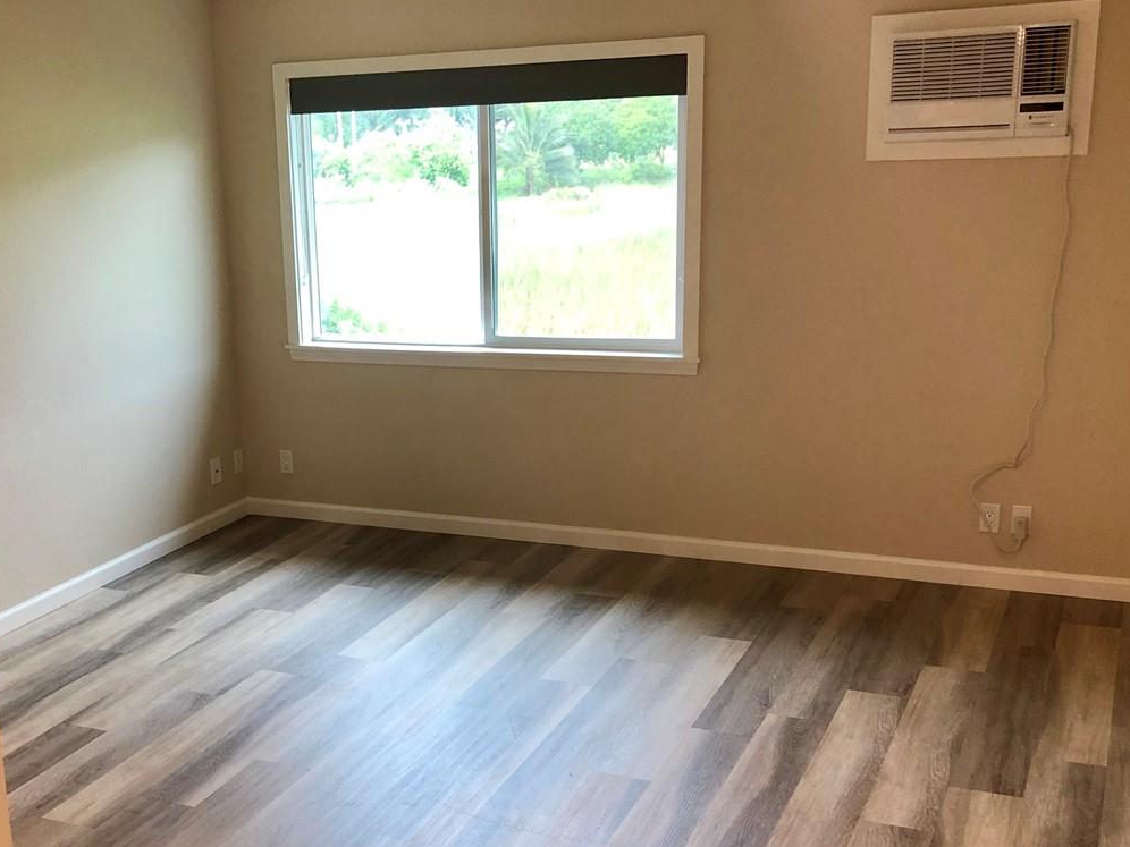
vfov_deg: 32.1
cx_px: 334
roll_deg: +3.8
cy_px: 518
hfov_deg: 41.3
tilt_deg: -15.2
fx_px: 1469
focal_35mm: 45
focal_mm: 4
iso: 25
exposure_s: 1/30
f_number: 1.8
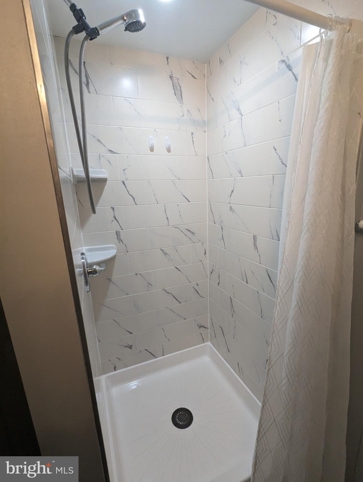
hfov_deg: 78.2
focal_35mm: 16
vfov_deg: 94.4
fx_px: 223
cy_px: 241
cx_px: 182
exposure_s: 1/120
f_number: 2.2
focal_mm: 2.35
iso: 209
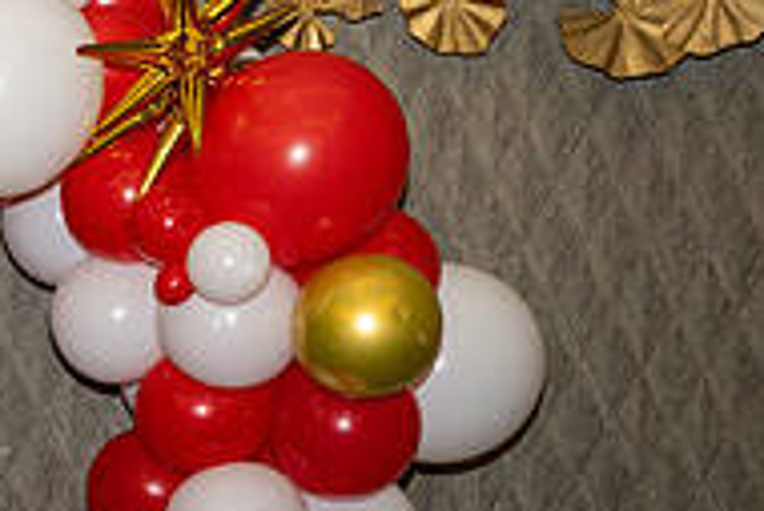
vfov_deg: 12.5
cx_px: -336
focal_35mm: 109
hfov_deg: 17.2
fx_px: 2315
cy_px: 484
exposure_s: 1/125
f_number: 3.5
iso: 500
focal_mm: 33.5
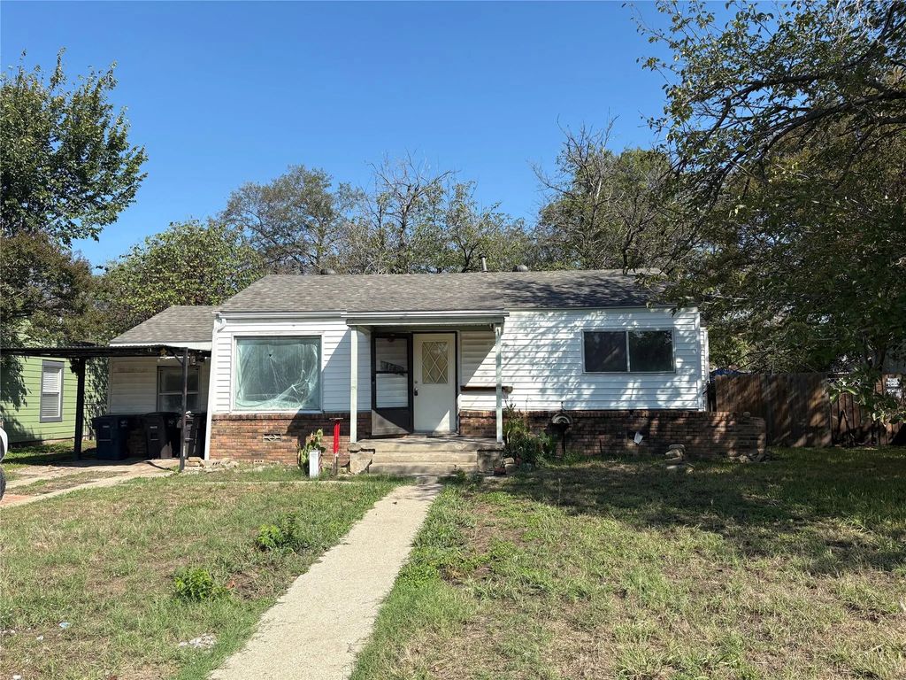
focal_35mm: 26
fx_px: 680
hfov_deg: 67.3
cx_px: 453
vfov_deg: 53.1
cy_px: 340
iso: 50
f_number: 1.6
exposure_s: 1/3125
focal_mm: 5.96
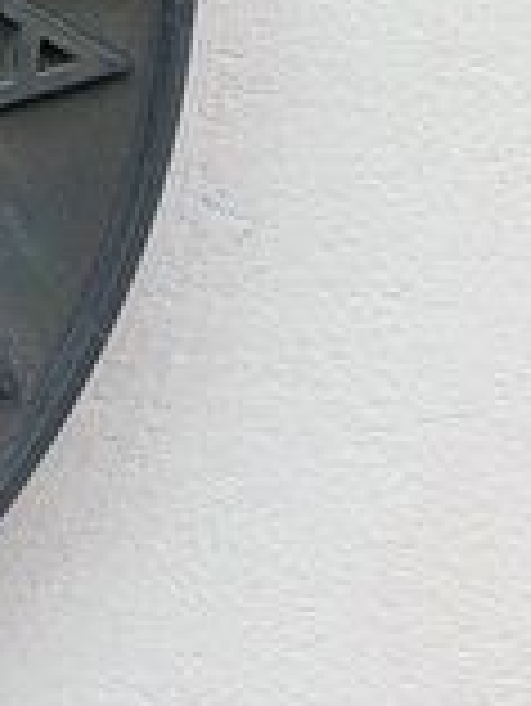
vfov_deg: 15.1
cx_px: -781
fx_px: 2594
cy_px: -67
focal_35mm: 127
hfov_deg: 10.1
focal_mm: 5.43
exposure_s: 1/238
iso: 48
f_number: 1.89
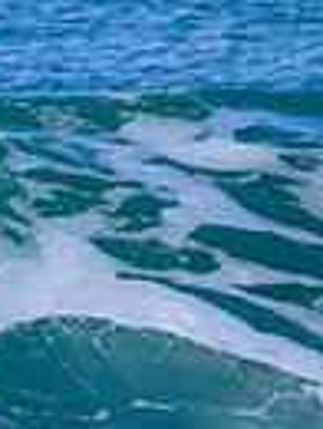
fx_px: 42448
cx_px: -405
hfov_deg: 0.4
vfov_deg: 0.6
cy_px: 289
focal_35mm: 3423
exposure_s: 1/2000
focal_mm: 800
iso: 1400
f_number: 11
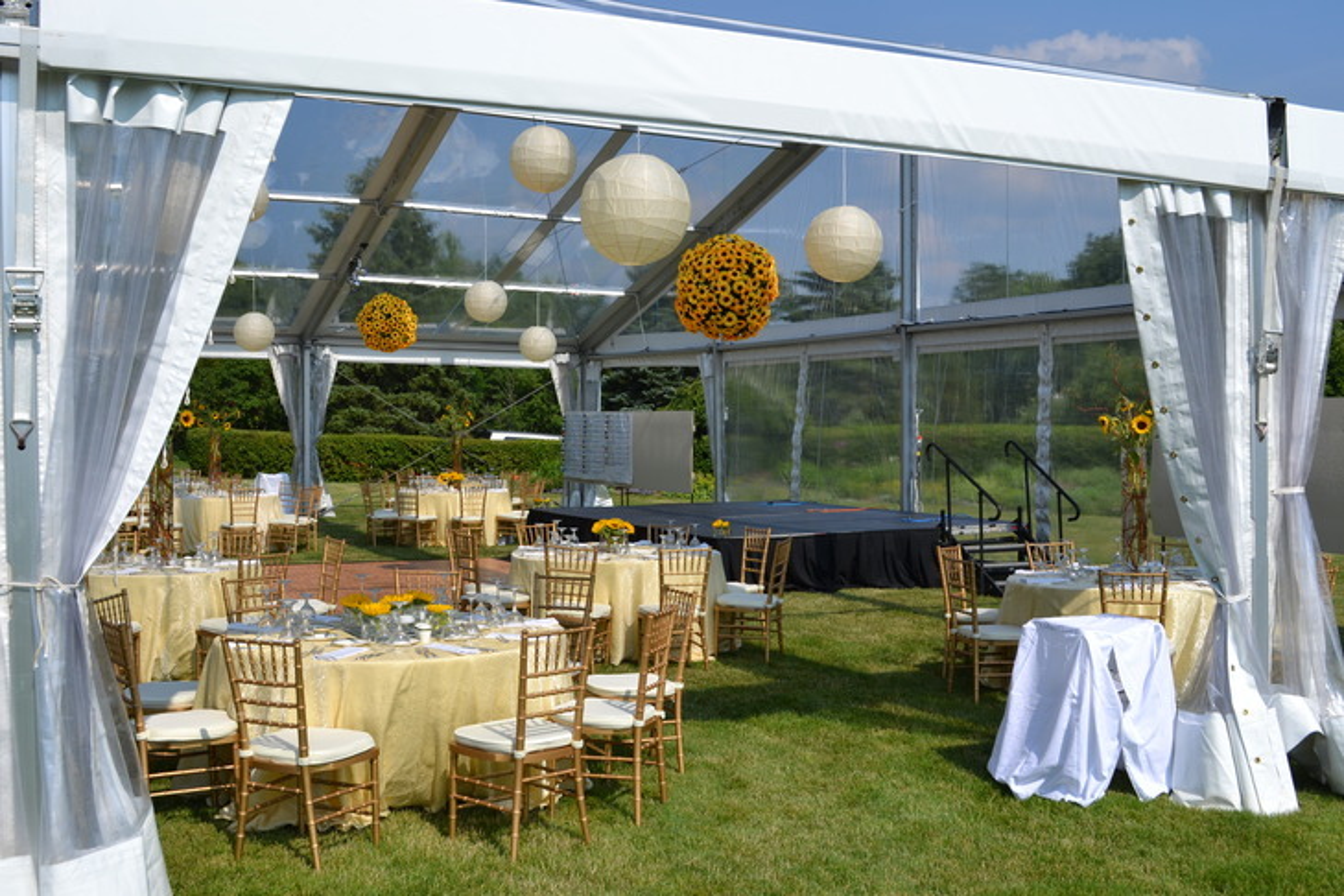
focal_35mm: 39
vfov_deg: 34.2
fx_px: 1456
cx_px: 672
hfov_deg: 49.6
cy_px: 448
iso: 100
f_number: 9
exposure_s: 1/320
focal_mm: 26
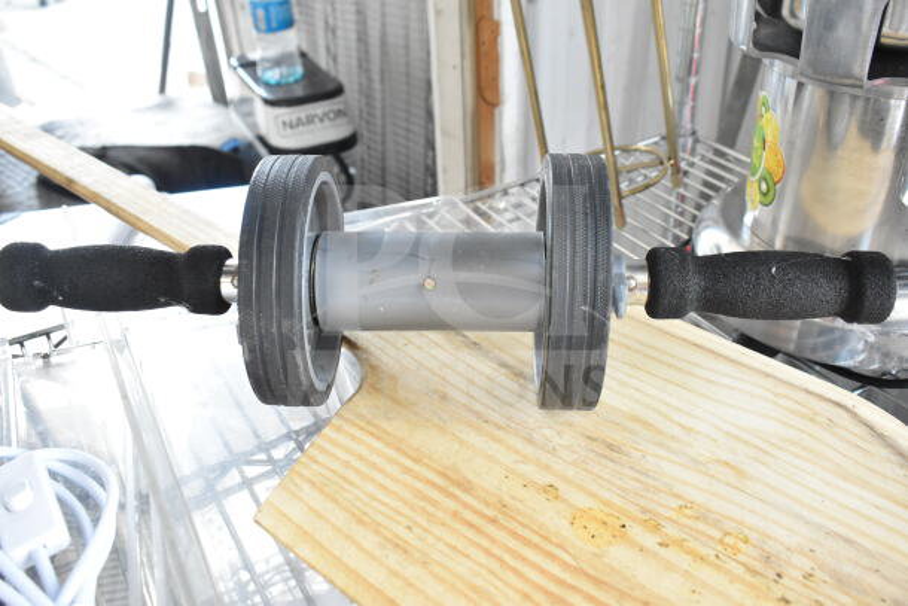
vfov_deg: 40.0
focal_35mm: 33
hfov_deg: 57.2
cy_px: 303
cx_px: 454
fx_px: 832
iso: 1600
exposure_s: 1/125
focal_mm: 22
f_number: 5.6
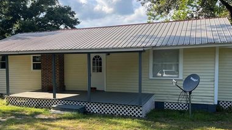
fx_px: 228
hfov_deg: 53.8
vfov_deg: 31.8
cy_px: 80
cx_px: 99
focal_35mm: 37
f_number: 1.6
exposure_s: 1/1151
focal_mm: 5.1
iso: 50
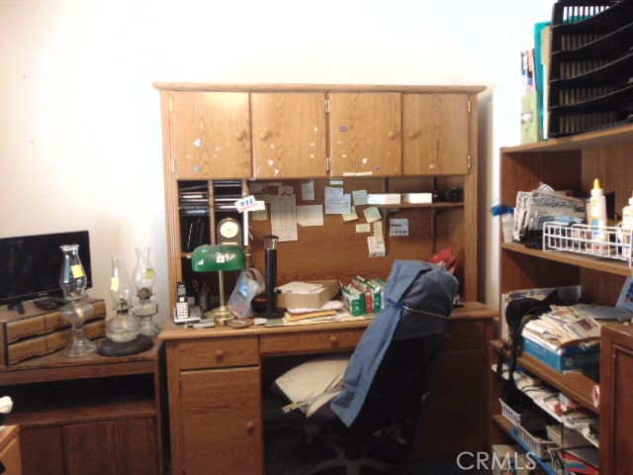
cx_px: 316
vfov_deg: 54.9
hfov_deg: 69.4
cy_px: 238
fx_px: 457
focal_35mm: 25
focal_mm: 4.5
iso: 250
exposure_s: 1/30
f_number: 3
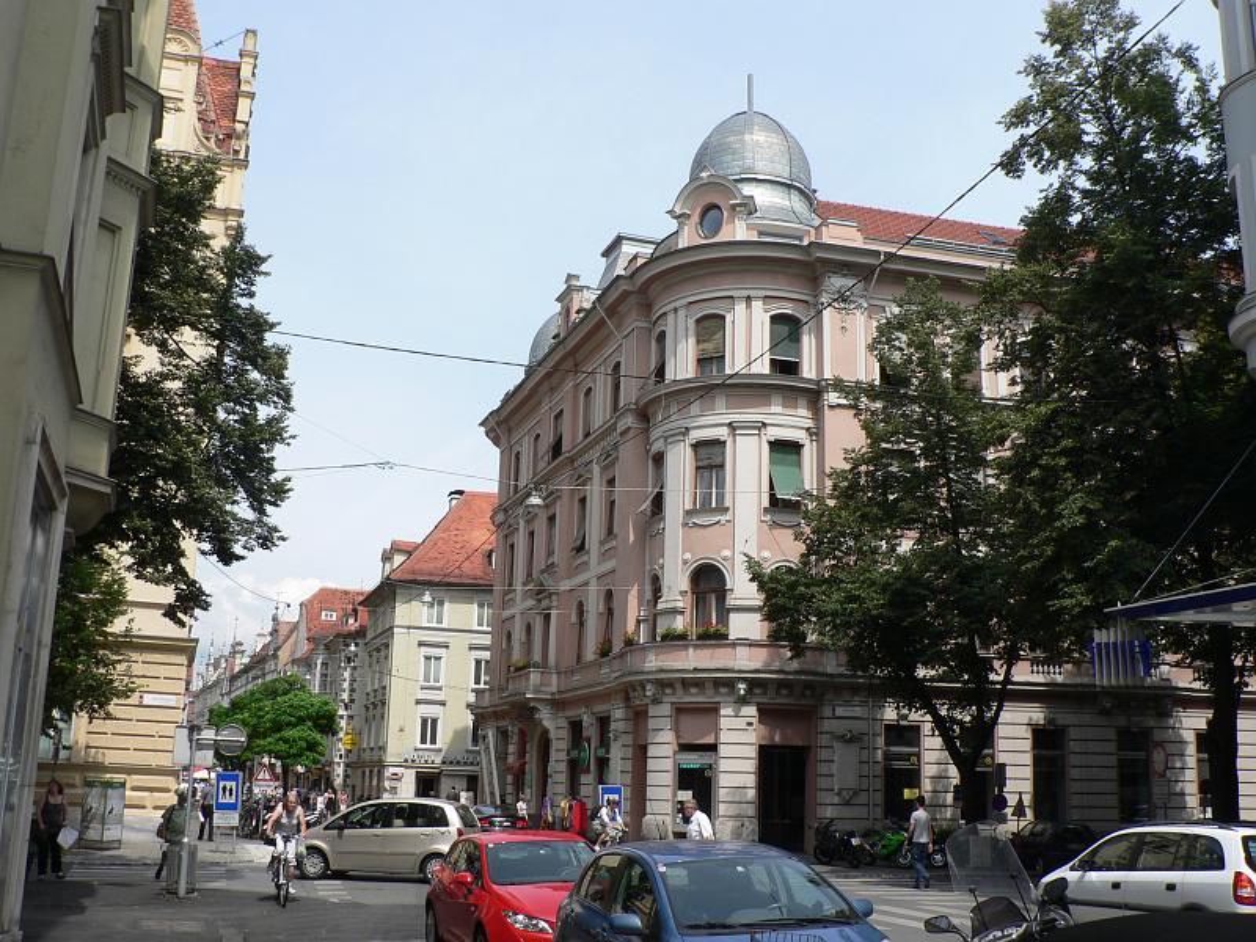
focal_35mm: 36
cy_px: 471
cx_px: 628
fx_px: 1306
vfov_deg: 39.7
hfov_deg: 51.4
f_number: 5.6
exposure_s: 1/400
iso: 80
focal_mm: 6
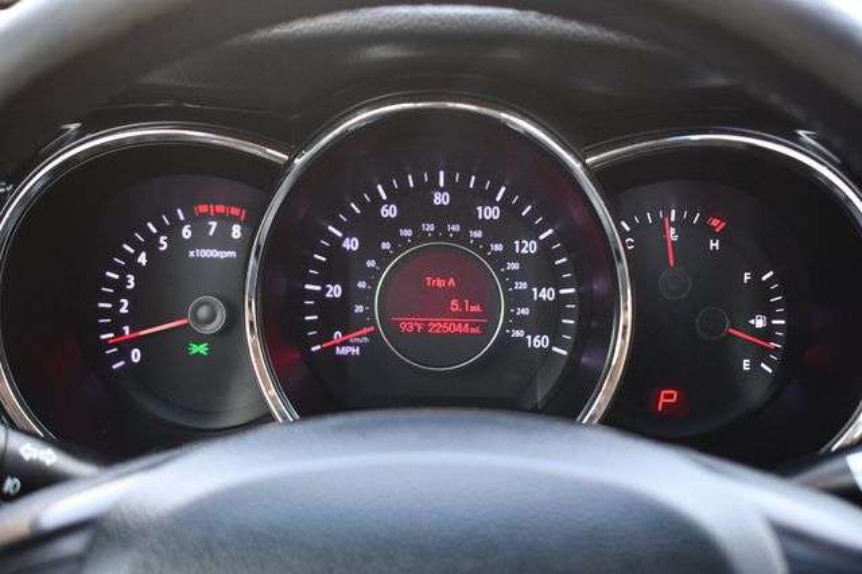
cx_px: 431
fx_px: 1292
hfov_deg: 36.9
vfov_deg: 25.0
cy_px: 287
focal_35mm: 54
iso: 1000
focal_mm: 36
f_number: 4.8
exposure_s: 1/125
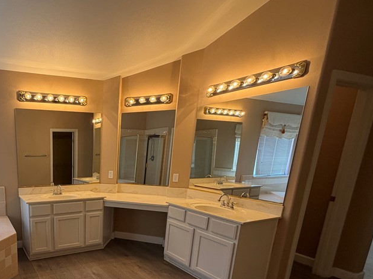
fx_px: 248
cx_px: 69
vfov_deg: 56.1
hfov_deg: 66.4
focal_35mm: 23
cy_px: 208
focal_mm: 2.22
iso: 160
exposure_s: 1/120
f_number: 2.2
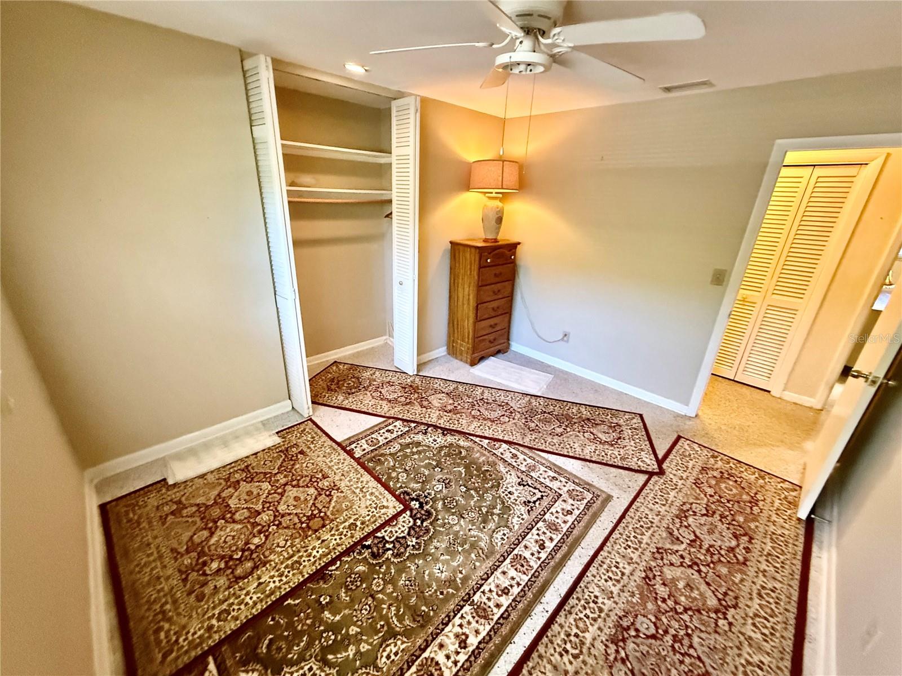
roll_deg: -3.8
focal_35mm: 14
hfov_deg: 102.1
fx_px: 365
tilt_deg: -23.9
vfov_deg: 85.7
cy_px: 338
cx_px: 451
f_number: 2.2
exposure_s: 1/60
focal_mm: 2.22
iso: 1000
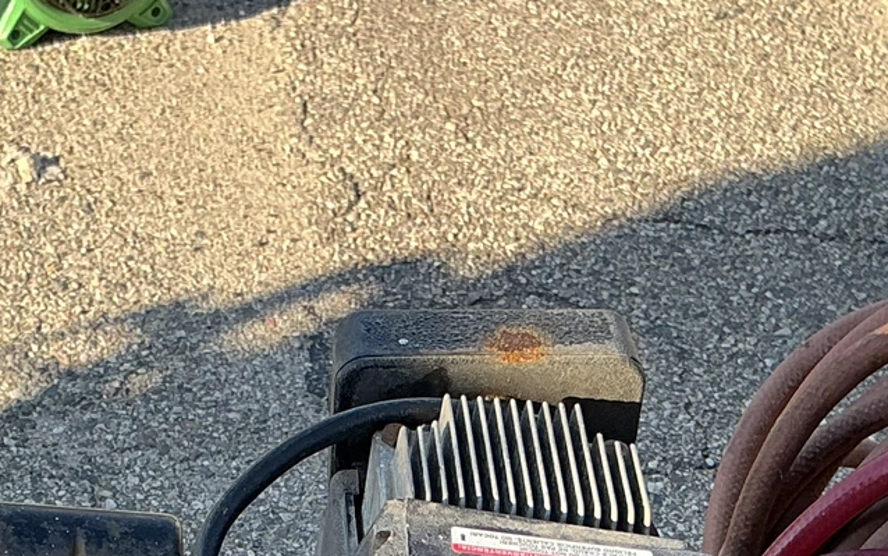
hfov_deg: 22.3
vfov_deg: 12.7
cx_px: 340
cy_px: 1031
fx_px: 2251
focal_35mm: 93
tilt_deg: -49.7
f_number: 1.8
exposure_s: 1/210
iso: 20
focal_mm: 3
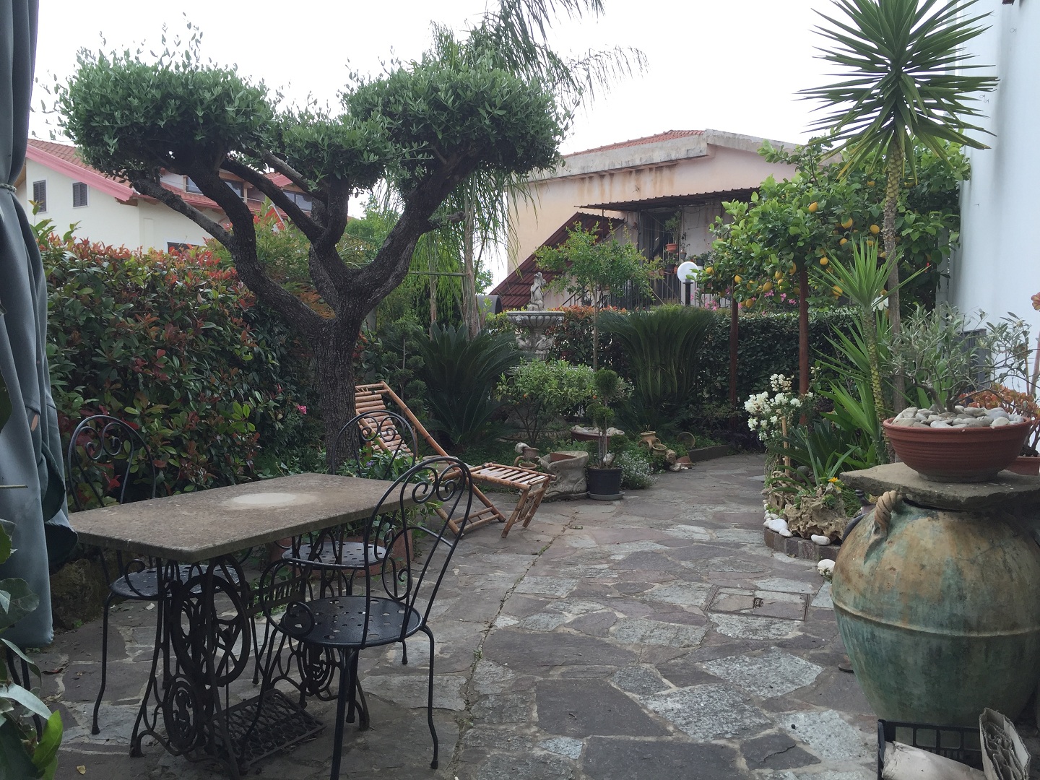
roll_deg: -0.6
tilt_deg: -2.2
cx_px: 520
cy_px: 390
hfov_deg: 61.7
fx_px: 871
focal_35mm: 29
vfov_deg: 48.2
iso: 32
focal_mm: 4.15
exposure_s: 1/380
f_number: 2.2
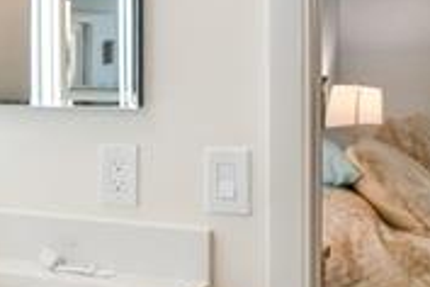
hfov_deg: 22.3
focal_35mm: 75
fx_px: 896
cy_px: 60
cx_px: -214
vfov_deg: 18.0
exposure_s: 1/160
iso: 640
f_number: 4
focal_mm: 13
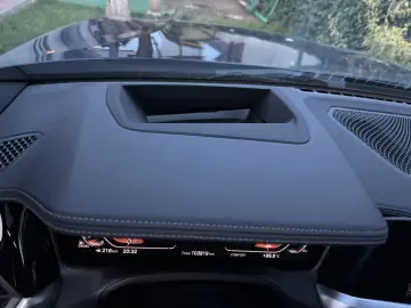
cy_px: 154
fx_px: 285
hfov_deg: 71.6
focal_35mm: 24
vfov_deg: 56.8
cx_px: 206
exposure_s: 1/30
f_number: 1.78
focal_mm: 6.76
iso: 1250
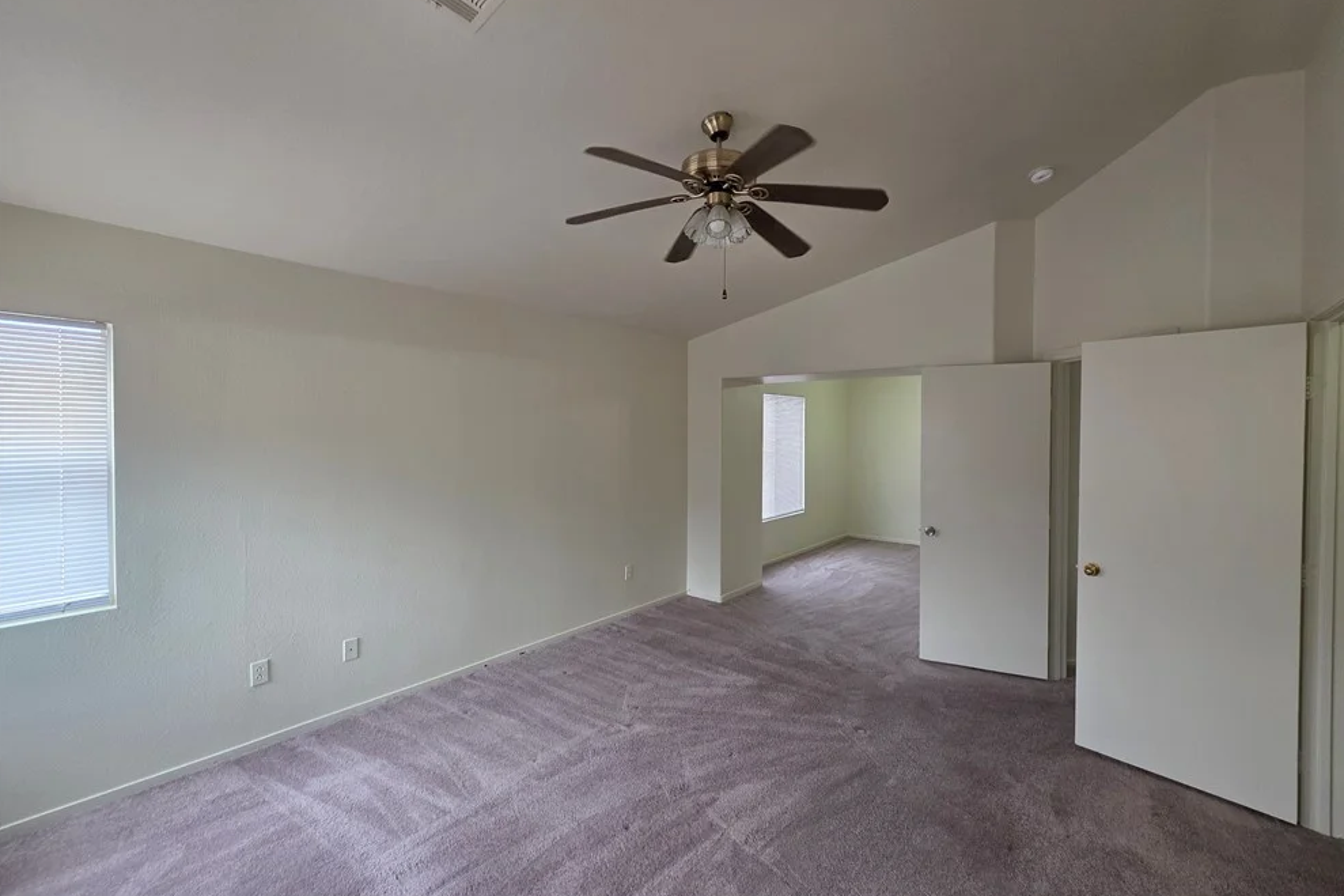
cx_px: 692
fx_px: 523
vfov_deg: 81.2
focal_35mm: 14
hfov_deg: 104.2
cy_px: 436
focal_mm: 2.2
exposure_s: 1/120
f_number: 1.9
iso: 80
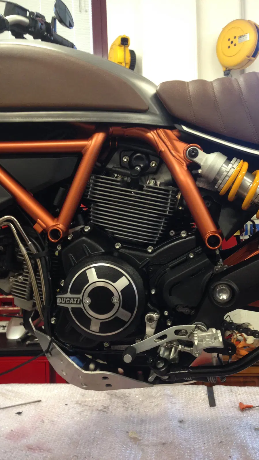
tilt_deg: -1.3
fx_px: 439
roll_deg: -0.1
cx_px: 131
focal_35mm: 36
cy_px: 230
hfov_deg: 32.8
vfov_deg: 55.3
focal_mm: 4.12
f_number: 2.4
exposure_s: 1/20
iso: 125
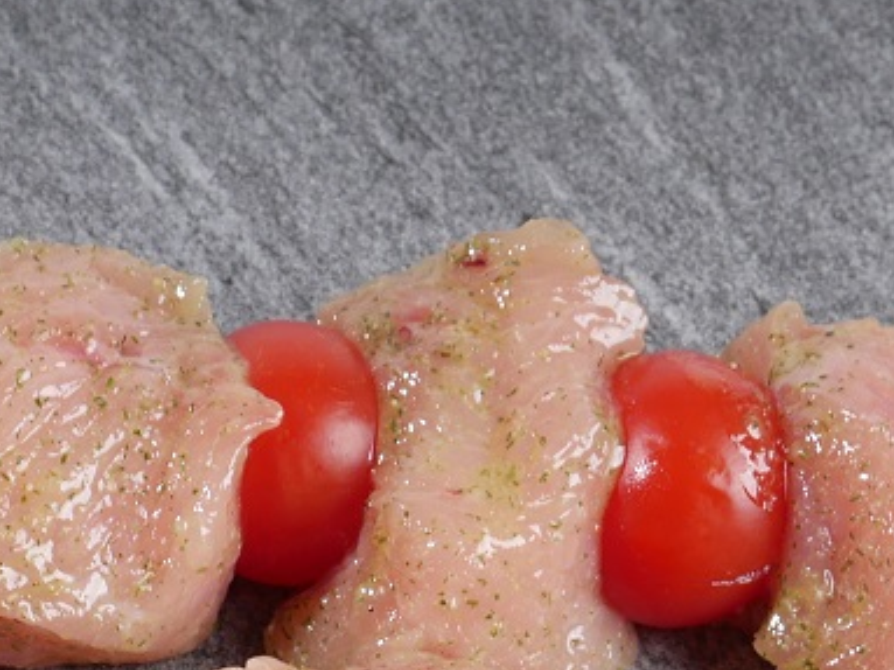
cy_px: 936
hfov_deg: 8.3
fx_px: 6196
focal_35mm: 240
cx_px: 418
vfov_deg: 6.1
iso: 200
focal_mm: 40
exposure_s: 1/160
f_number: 9
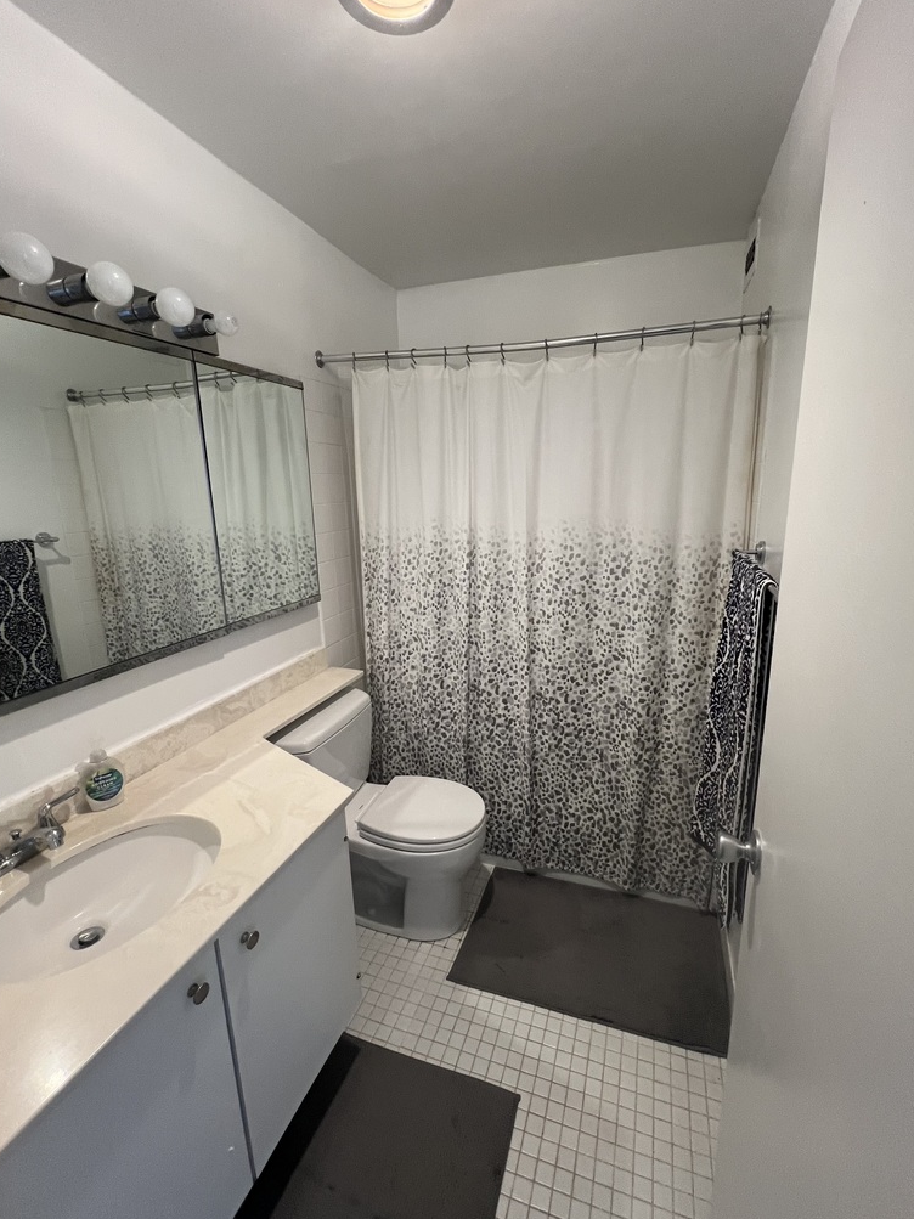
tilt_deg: -13.7
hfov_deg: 85.6
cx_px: 474
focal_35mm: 14
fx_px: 493
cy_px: 606
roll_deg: +0.8
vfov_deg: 102.1
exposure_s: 1/60
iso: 250
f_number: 1.8
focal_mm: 1.57
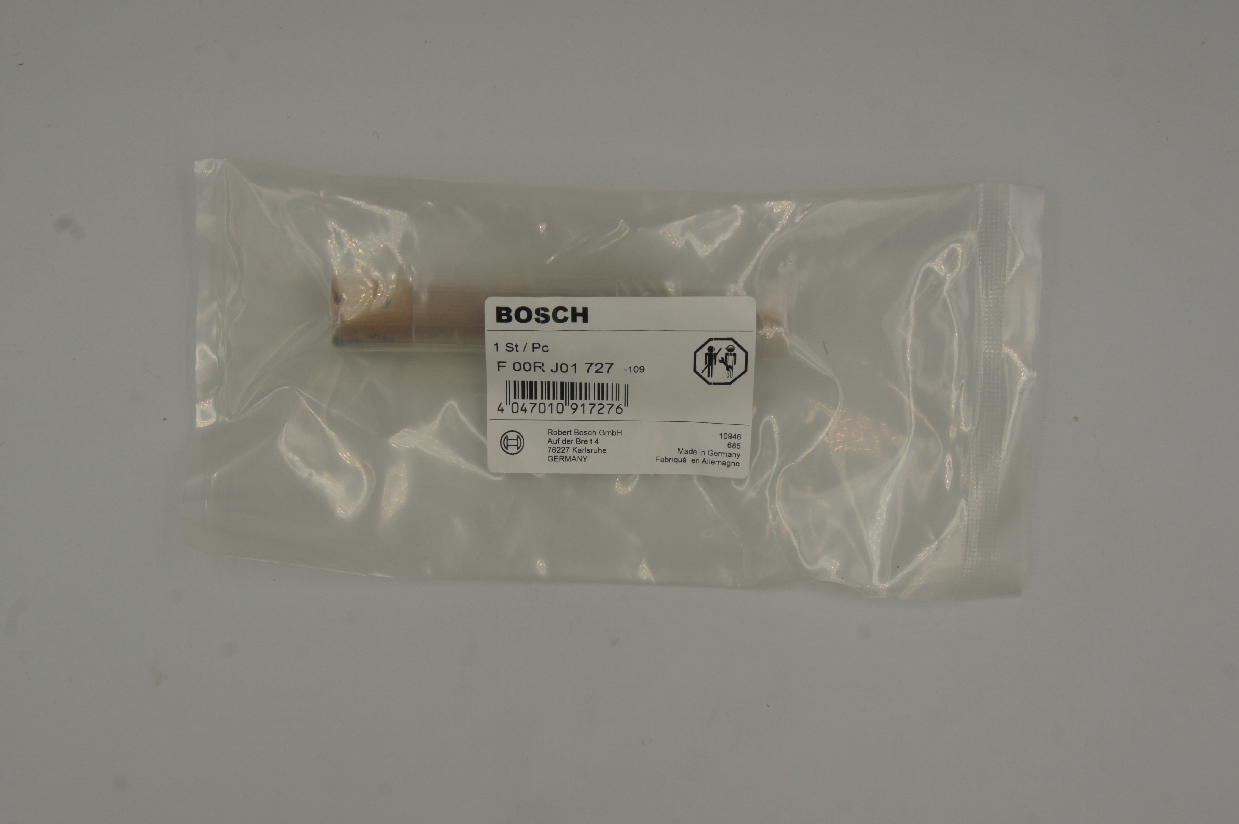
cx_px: 615
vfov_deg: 25.3
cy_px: 416
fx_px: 1840
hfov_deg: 37.2
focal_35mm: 54
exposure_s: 1/125
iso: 200
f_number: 11
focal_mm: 35
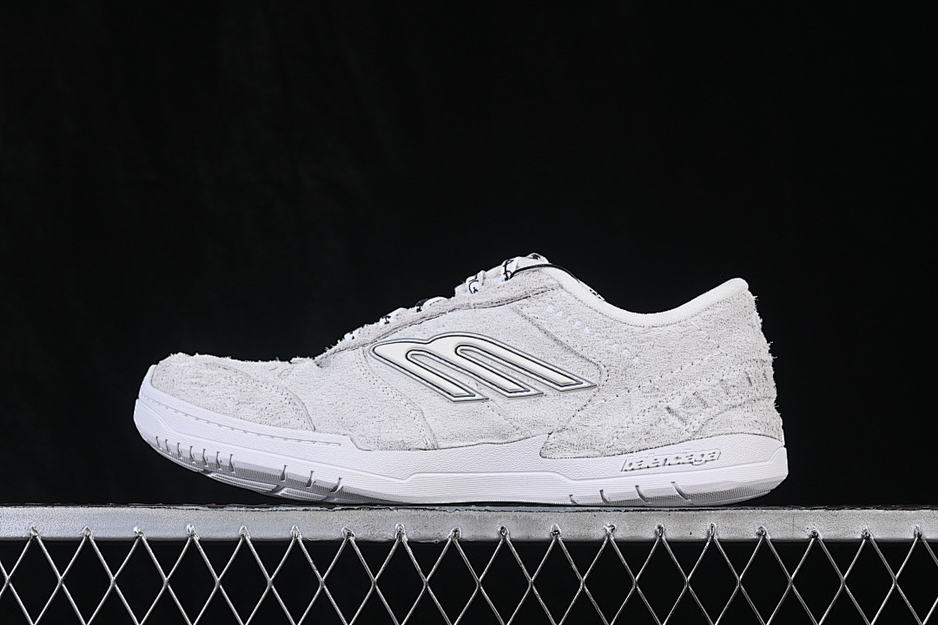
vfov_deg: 18.2
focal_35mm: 75
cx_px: 469
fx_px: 1954
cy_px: 312
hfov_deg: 27.0
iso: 160
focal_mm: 50
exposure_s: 1/80
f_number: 8
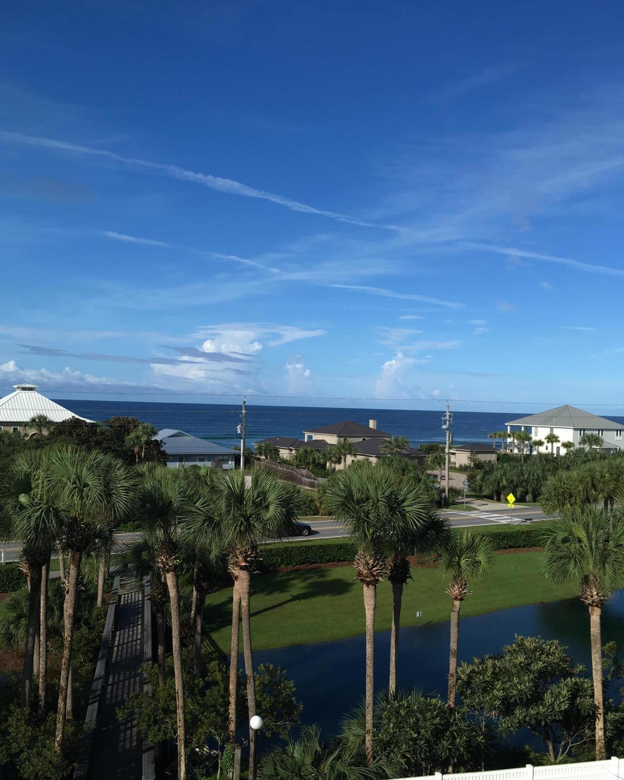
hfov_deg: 47.1
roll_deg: -1.2
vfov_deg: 57.1
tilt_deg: -2.7
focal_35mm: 31
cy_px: 422
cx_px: 306
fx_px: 716
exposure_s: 1/1538
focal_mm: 4.15
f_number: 2.2
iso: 25
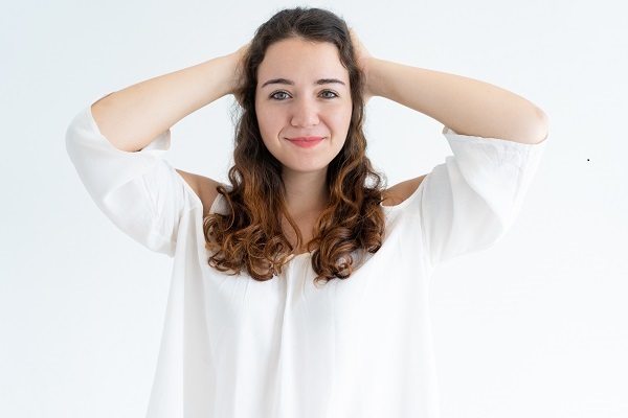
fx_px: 959
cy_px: 209
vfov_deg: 24.6
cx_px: 314
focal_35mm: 55
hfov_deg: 36.2
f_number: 2.5
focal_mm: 55
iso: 100
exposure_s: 1/200
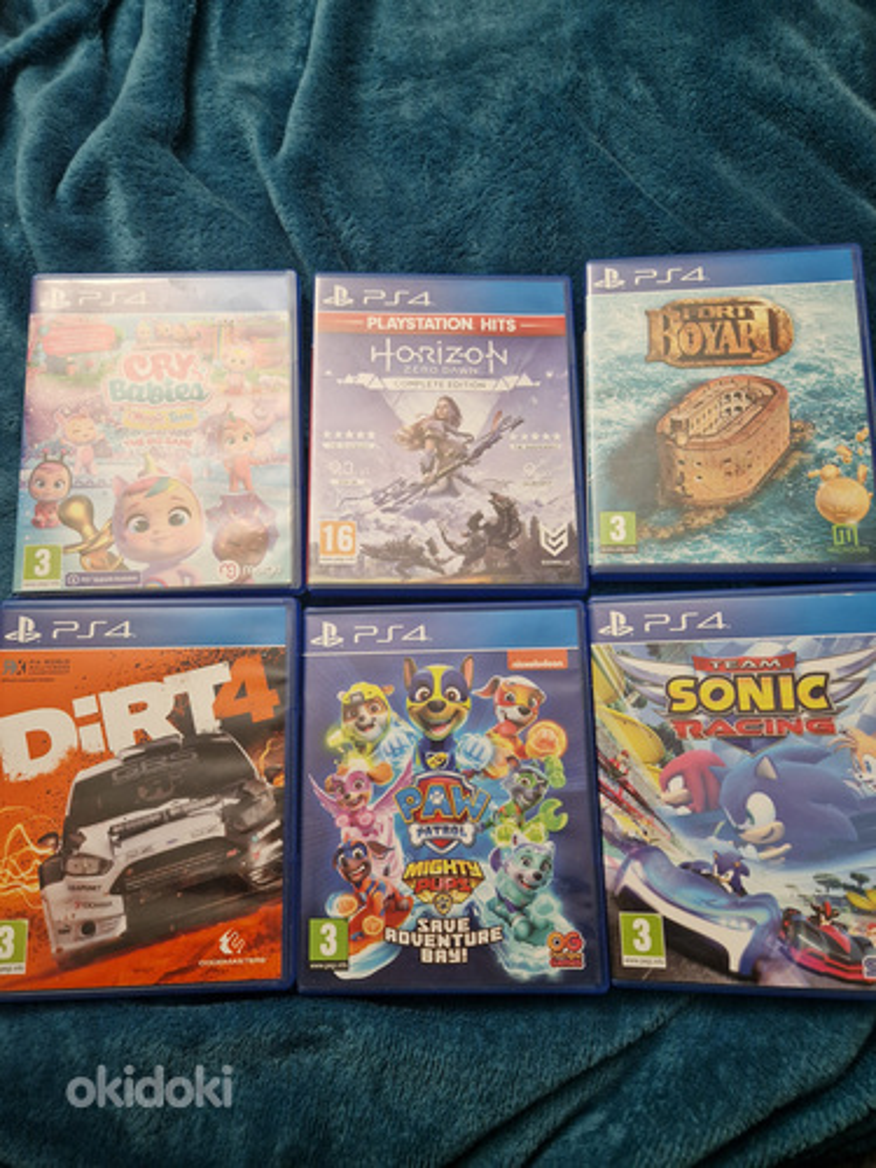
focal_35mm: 23
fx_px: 776
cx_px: 438
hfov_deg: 58.9
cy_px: 584
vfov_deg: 73.9
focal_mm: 5.4
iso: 320
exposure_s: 1/60
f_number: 1.8
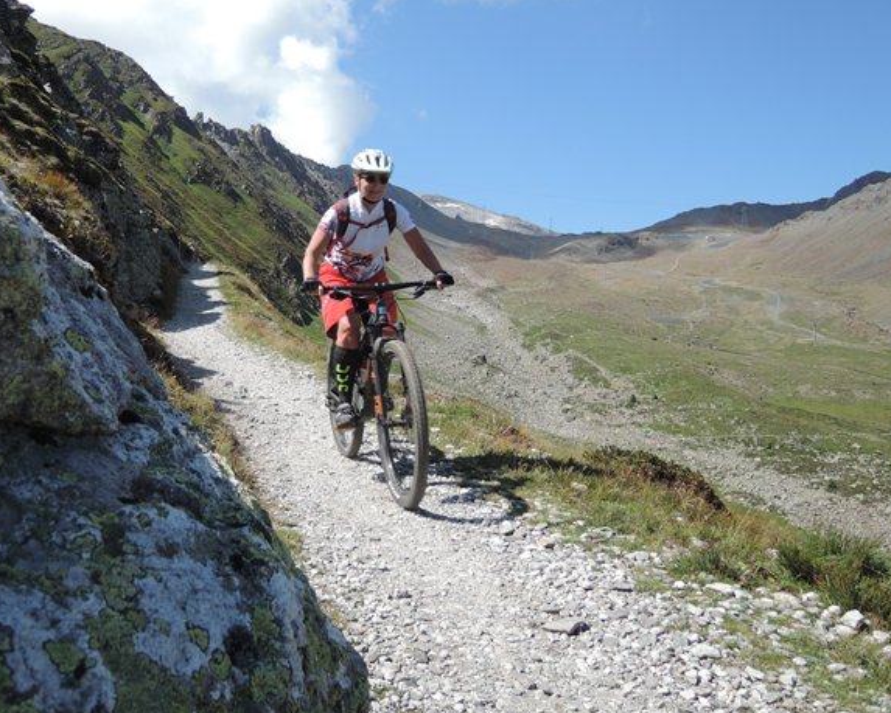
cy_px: 280
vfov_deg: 45.5
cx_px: 344
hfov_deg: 55.1
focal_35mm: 32
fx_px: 844
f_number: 2.2
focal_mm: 5.1
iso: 100
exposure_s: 1/250
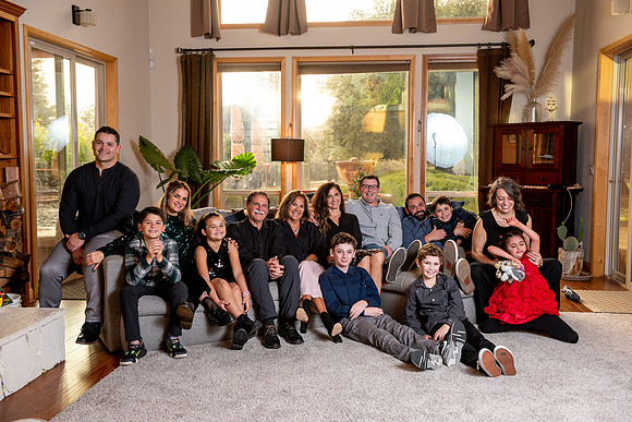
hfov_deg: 50.7
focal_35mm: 38
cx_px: 316
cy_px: 211
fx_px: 667
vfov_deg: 35.1
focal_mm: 38
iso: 500
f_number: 5
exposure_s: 1/200
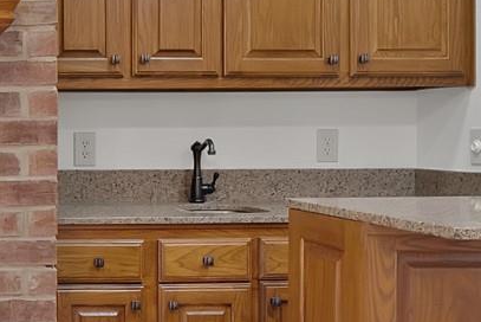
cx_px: -86
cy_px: 131
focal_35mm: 59
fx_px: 789
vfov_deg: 23.0
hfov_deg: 29.5
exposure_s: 1.3
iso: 640
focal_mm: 12
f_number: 9
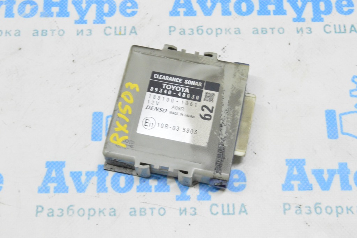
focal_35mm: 63
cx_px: 178
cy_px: 119
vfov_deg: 21.5
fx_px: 624
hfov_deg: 31.9
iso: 6400
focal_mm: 42
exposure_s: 1/15
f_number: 20
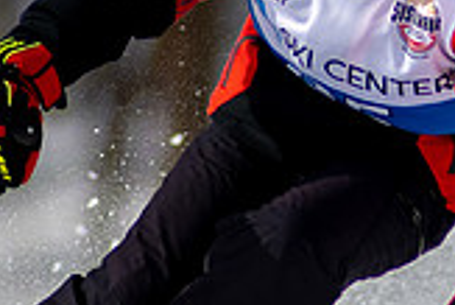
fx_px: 26324
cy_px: -98
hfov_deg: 1.0
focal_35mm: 2081
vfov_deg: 0.7
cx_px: 459
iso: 100
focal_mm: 300
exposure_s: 1/6400
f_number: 2.8
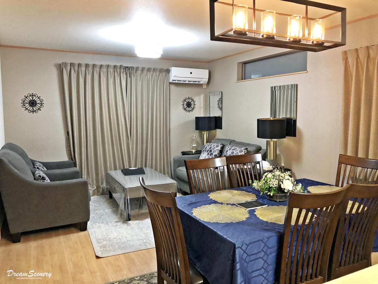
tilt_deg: -6.1
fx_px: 306
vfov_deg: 49.7
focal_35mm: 28
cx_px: 189
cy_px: 142
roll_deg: -1.1
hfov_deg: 63.4
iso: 100
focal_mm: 3.99
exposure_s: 1/8
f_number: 1.8
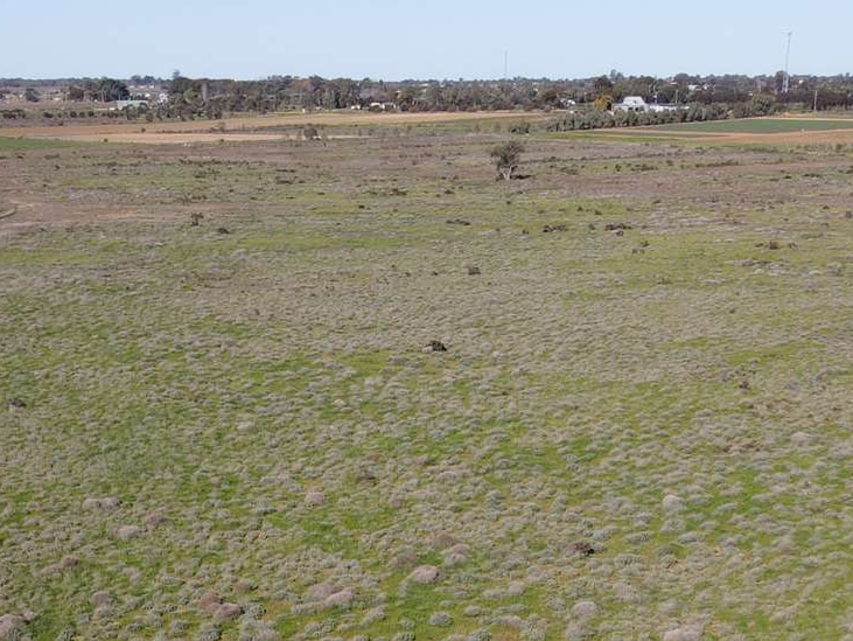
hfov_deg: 30.7
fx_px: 1553
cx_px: 435
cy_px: 801
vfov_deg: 21.4
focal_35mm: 63
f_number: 2.8
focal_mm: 4.5
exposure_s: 1/640
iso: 100
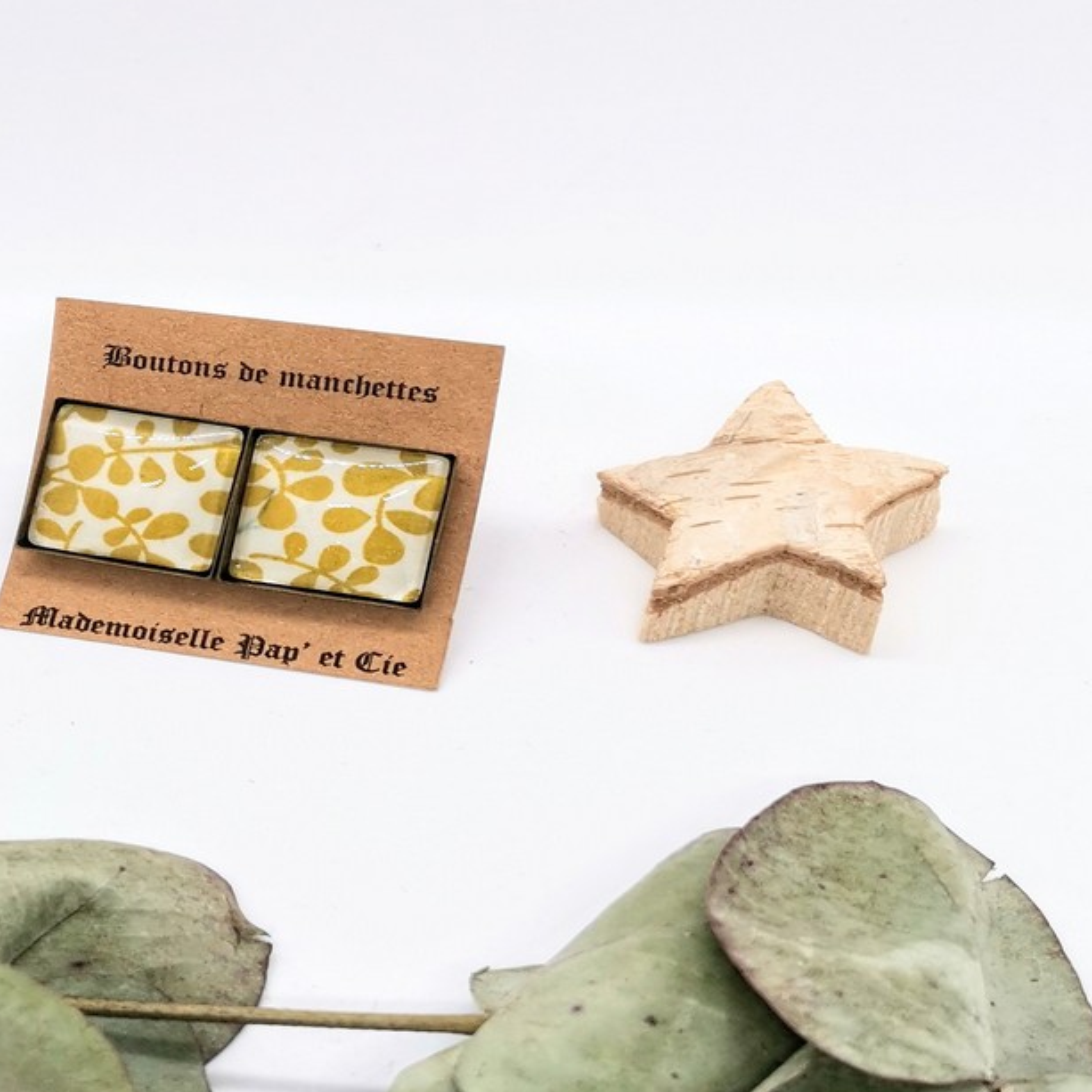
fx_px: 1606
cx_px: 155
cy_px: 640
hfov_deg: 35.8
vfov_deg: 37.4
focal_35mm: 45
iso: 50
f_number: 1.8
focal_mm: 4.75
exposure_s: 1/129
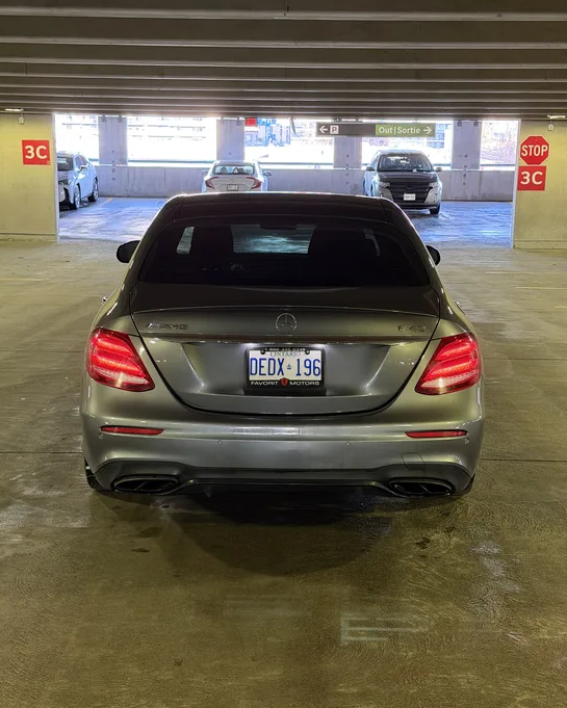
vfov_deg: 34.1
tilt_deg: -11.8
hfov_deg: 27.6
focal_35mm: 55
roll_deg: -1.0
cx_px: 272
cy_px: 370
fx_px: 1153
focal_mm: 6.76
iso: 320
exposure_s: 1/37
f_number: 1.78
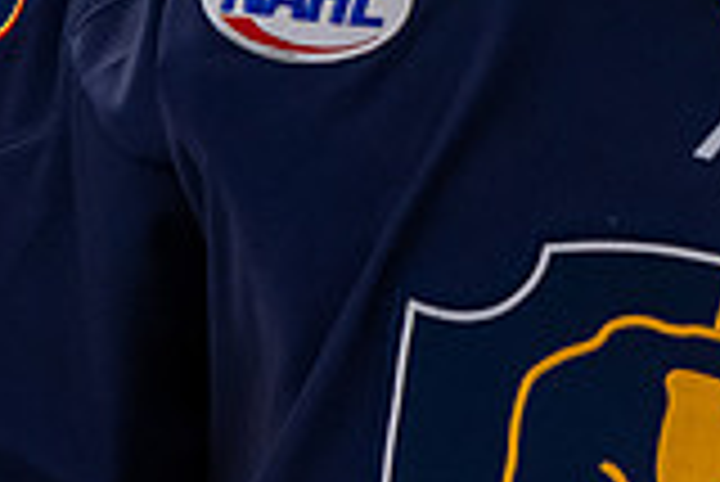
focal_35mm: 977
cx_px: 864
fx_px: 19557
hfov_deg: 2.1
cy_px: -286
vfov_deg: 1.4
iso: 2000
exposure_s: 1/800
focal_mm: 180
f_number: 3.2
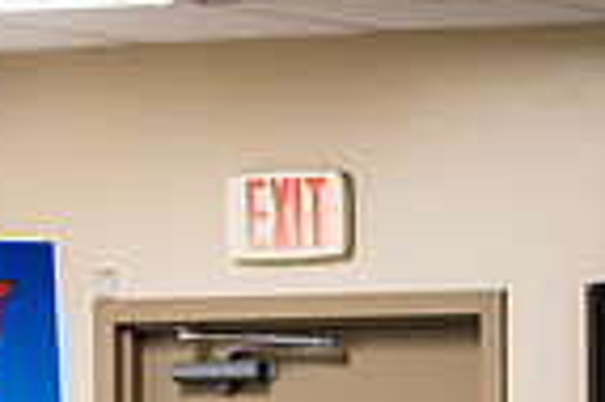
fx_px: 6060
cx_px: 294
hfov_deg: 5.7
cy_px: 720
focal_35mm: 361
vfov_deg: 3.8
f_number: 3.2
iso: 1250
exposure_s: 1/200
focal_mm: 82
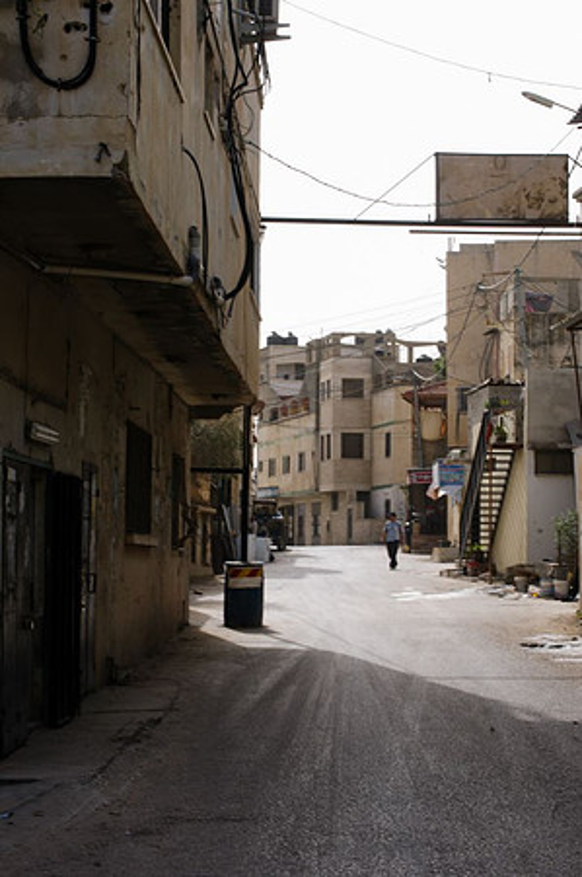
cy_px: 438
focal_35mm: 82
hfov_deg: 16.5
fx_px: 2005
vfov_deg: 24.6
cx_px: 291
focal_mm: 55
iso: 400
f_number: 22
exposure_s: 1/60
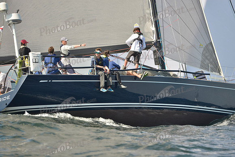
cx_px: 118
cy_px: 78
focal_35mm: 180
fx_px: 1175
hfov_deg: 11.4
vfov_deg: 7.6
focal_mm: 180
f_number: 5
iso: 200
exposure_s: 1/1600
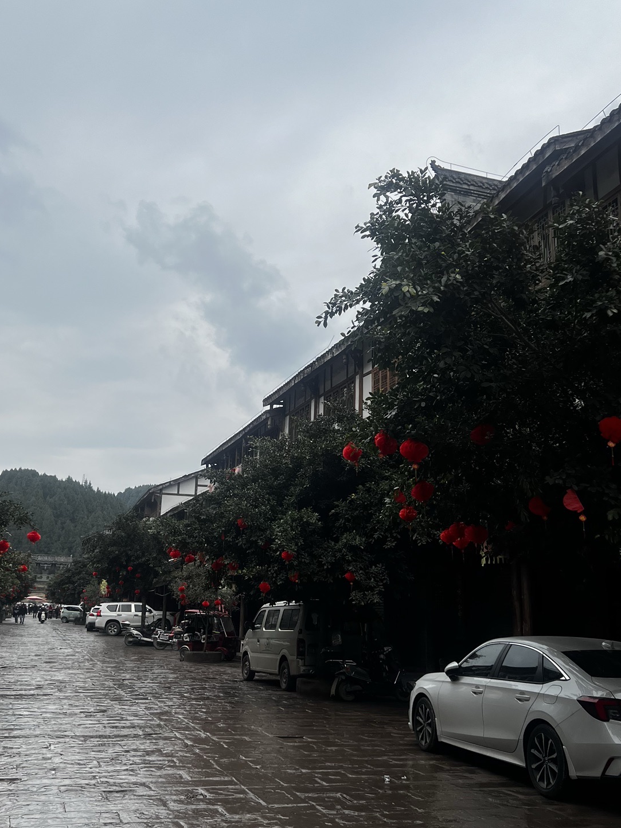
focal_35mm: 36
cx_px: 296
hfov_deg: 39.6
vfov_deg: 51.4
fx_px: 861
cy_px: 408
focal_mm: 5.7
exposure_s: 1/4115
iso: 50
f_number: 1.5
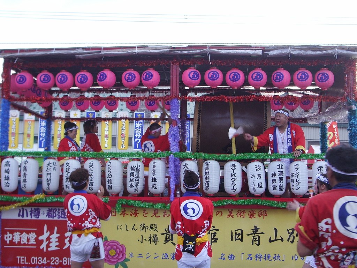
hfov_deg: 38.2
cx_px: 178
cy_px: 134
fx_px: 516
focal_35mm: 50
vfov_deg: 29.1
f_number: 3.1
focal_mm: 8.2
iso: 100
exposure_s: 1/80
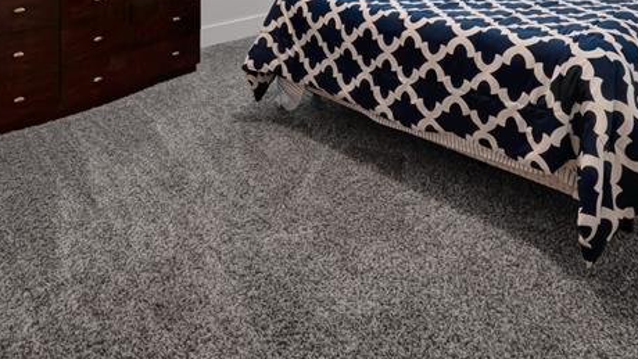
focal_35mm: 28
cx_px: 312
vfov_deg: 32.4
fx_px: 474
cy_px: -96
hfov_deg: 67.9
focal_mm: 12
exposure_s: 1.6
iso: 100
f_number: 9
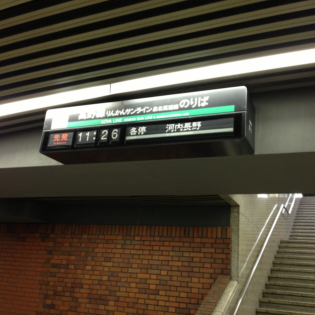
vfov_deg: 42.8
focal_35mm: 39
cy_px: 157
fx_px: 402
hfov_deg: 42.8
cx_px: 169
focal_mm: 4.13
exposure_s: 1/20
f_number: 2.4
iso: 125
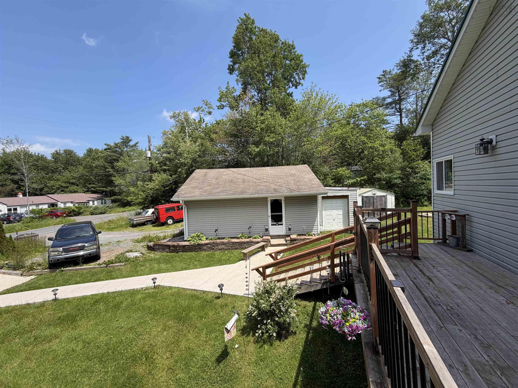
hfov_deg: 102.1
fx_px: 209
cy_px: 194
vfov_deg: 85.7
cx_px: 259
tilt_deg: -1.1
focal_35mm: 14
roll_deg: +2.1
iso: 32
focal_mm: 2.22
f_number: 2.2
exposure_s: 1/770
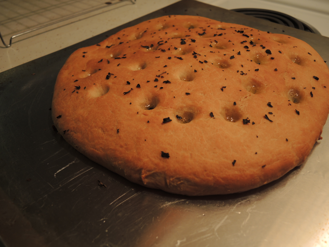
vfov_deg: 46.8
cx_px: 164
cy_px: 124
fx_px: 285
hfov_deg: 60.0
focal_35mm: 30
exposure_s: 1/30
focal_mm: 6.5
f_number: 2
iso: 140
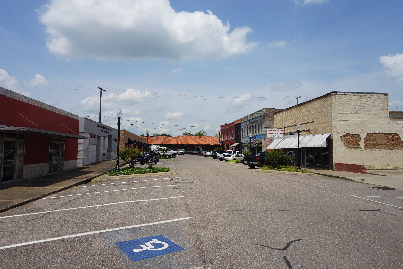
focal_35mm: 24
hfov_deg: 73.7
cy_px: 134
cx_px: 202
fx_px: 269
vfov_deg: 53.1
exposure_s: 1/250
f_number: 11
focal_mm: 16
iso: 100
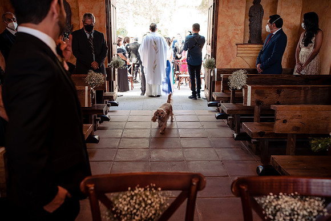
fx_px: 322
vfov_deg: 37.9
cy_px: 110
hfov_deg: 54.4
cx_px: 166
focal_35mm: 35
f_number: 3.5
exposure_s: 1/100
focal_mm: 35
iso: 800
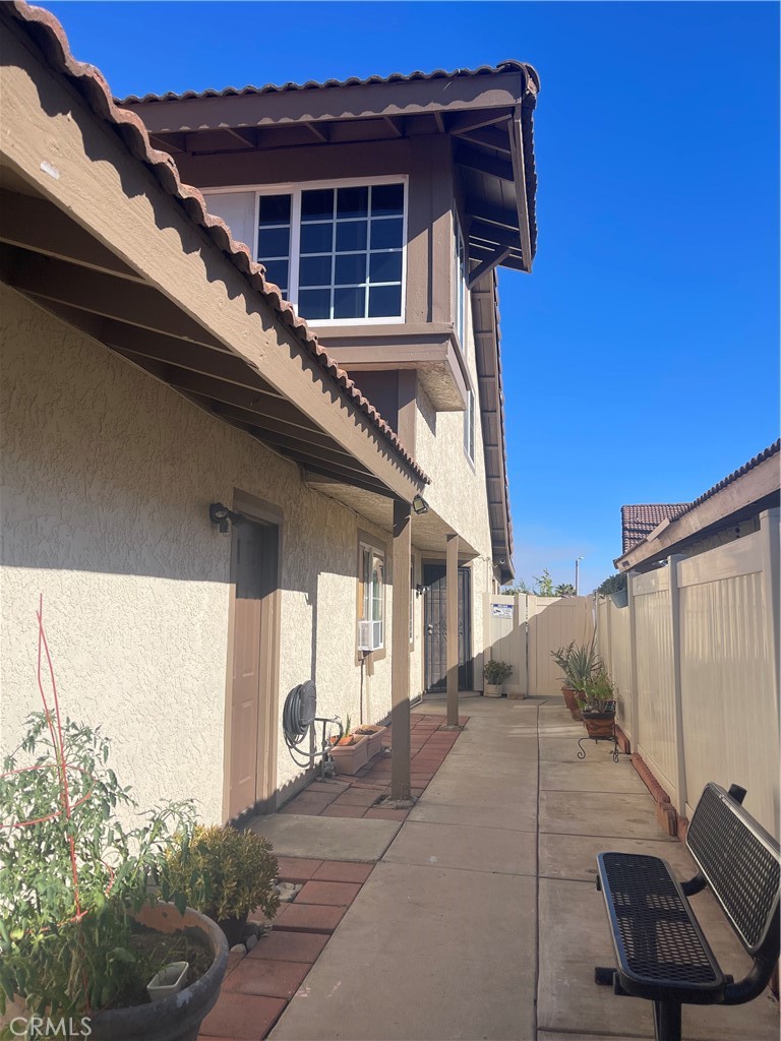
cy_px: 520
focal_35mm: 25
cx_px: 390
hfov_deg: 54.9
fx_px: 752
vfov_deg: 69.4
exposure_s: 1/3344
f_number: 1.6
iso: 32
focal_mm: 5.1
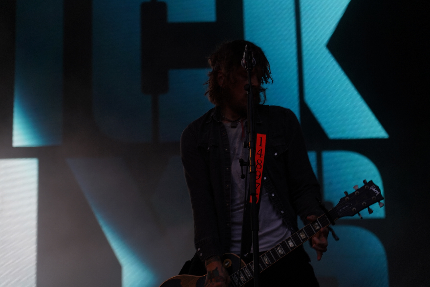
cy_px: 144
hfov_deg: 19.5
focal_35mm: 105
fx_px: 1254
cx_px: 215
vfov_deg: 13.0
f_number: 4
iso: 200
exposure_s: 1/125
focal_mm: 105
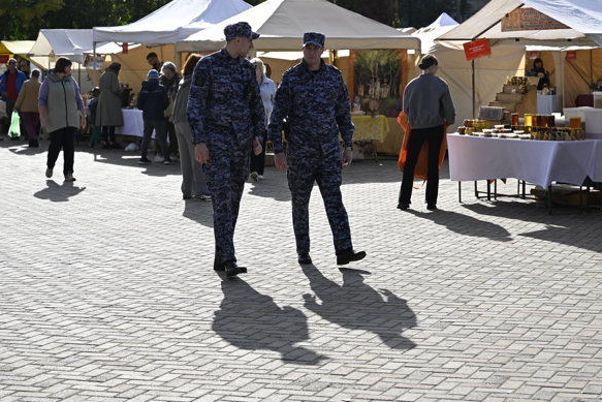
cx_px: 361
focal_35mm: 90
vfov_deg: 15.2
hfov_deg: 22.6
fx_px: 1505
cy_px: 152
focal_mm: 70
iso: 400
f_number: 5.6
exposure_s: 1/2000
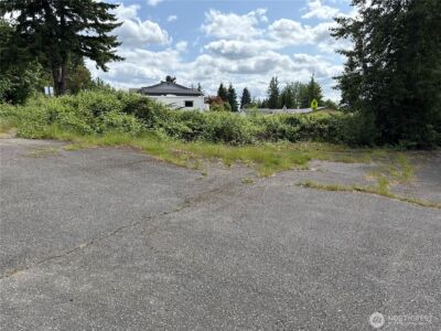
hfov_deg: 71.6
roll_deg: +1.6
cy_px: 166
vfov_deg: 56.8
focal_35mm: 24
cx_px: 220
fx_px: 306
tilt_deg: -6.5
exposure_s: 1/5319
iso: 100
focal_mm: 6.76
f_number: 1.78
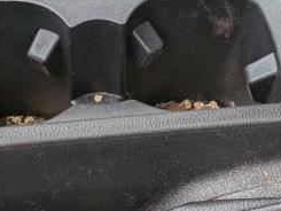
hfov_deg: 15.7
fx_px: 1015
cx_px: 176
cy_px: 26
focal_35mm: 125
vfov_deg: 11.8
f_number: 1.68
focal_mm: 6.9
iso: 33
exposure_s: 1/261
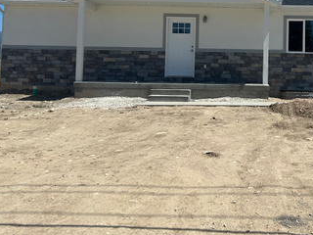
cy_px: 49
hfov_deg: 35.3
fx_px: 470
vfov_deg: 27.5
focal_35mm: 52
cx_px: 262
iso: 50
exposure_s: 1/5882
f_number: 1.5
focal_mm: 5.7
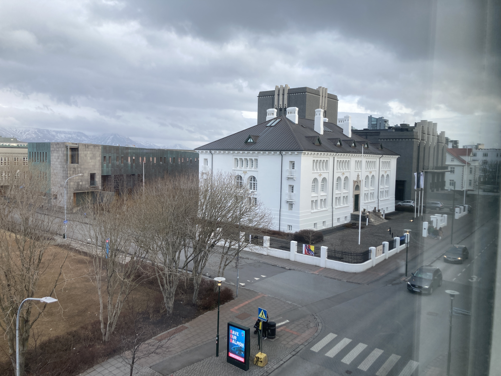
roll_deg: -1.8
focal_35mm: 28
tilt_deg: -3.3
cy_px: 188
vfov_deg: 49.7
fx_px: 405
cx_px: 250
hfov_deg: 63.4
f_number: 1.8
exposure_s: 1/400
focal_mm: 3.99
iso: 20
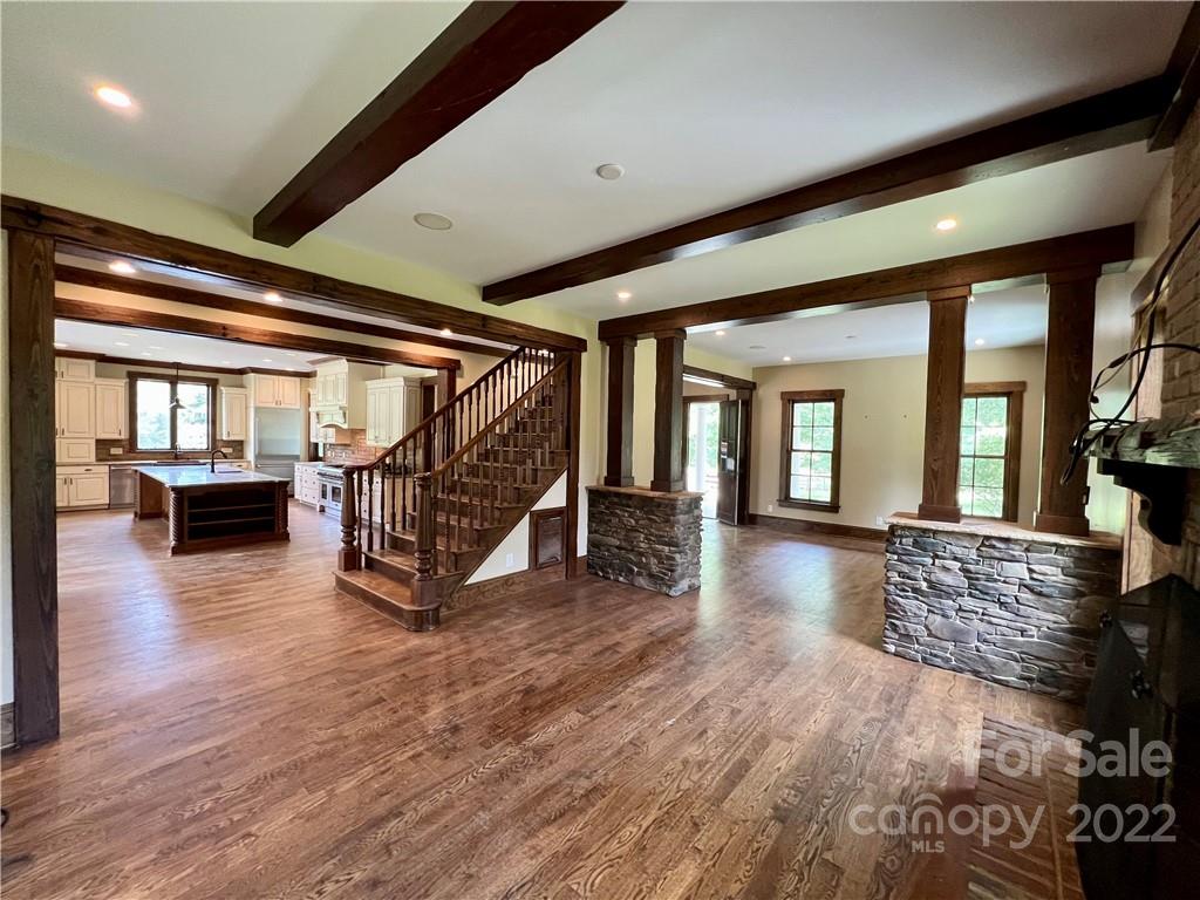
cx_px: 600
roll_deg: -1.2
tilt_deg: -1.7
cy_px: 450
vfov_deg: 89.9
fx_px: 451
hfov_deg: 106.2
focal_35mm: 13
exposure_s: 1/60
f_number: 1.8
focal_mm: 1.57
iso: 250
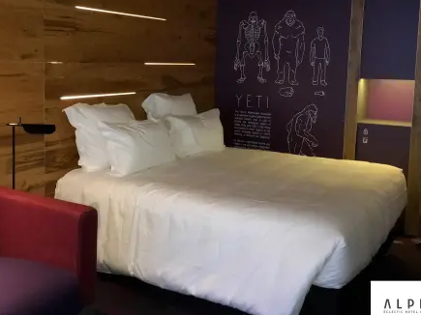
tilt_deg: -6.8
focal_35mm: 40
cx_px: 170
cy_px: 111
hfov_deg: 46.6
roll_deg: -1.9
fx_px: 486
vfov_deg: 35.7
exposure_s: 1/17
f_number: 2.2
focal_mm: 4.15
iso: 250
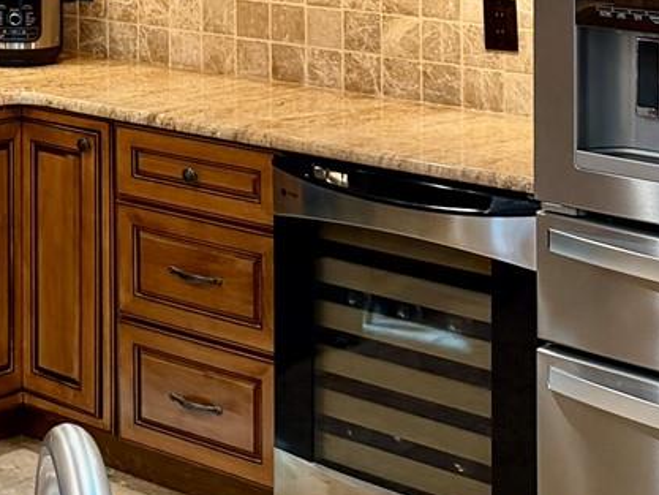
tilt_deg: +1.0
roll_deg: -0.3
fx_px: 1752
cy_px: -229
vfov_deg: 15.0
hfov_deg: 19.2
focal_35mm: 92
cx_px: -270
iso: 200
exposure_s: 1/60
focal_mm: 6.76
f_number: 1.78
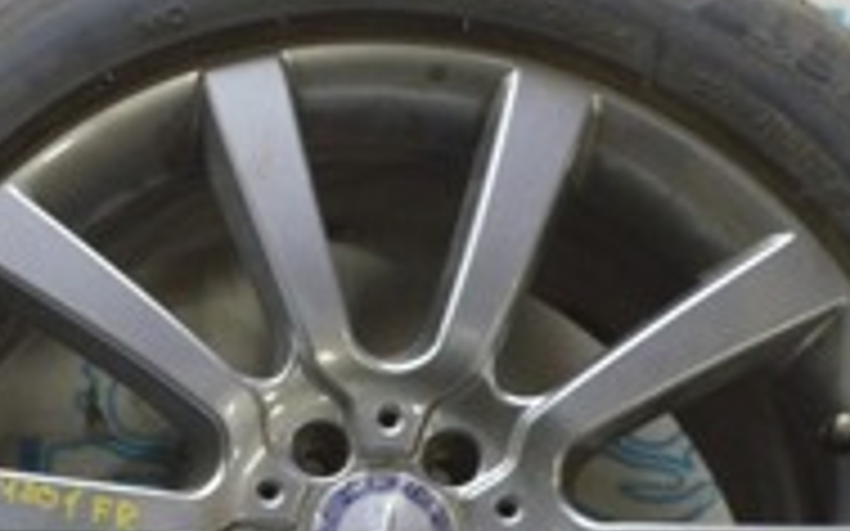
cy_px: 308
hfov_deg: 17.0
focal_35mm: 114
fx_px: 2640
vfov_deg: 11.5
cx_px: -315
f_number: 5.6
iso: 400
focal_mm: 22
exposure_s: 1/20
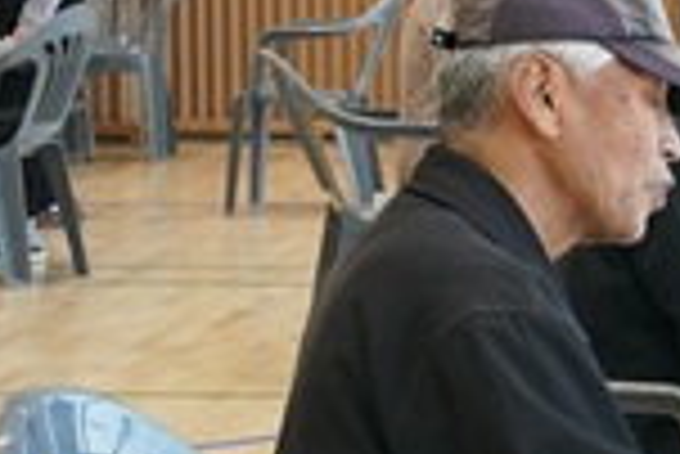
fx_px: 4802
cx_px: 1198
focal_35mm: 254
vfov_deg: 5.4
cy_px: 236
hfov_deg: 7.9
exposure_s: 1/125
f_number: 9
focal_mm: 59
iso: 3200
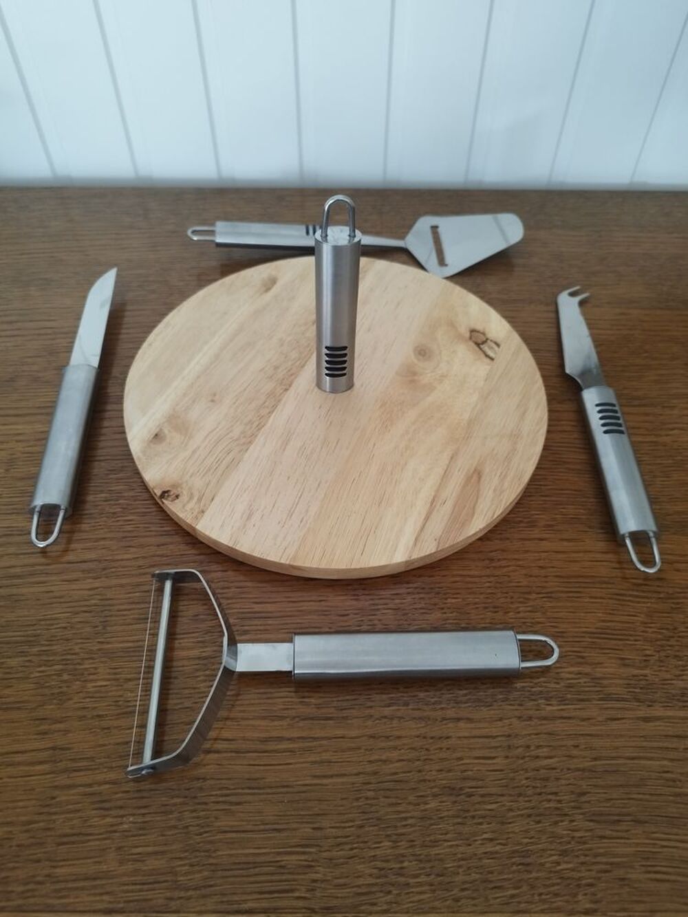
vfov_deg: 71.6
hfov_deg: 56.8
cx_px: 344
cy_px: 458
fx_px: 636
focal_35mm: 24
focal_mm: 5.89
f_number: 1.89
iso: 740
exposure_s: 1/33.3
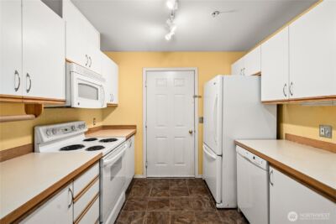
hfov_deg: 100.4
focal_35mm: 15
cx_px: 168
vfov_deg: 77.4
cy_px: 112
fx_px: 140
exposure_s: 1/8
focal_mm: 15
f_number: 7.1
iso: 1000
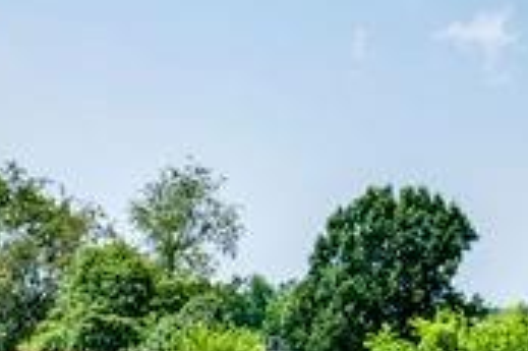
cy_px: 330
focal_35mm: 83
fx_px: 1216
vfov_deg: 16.2
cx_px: -137
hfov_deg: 22.2
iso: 640
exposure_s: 1/640
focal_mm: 14
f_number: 8
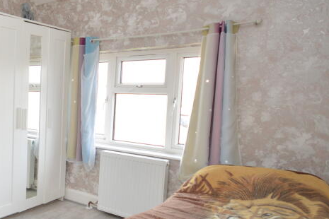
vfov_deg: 40.0
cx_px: -14
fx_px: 302
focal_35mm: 33
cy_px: 113
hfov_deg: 46.0
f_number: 4.5
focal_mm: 10
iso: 400
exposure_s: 1/80
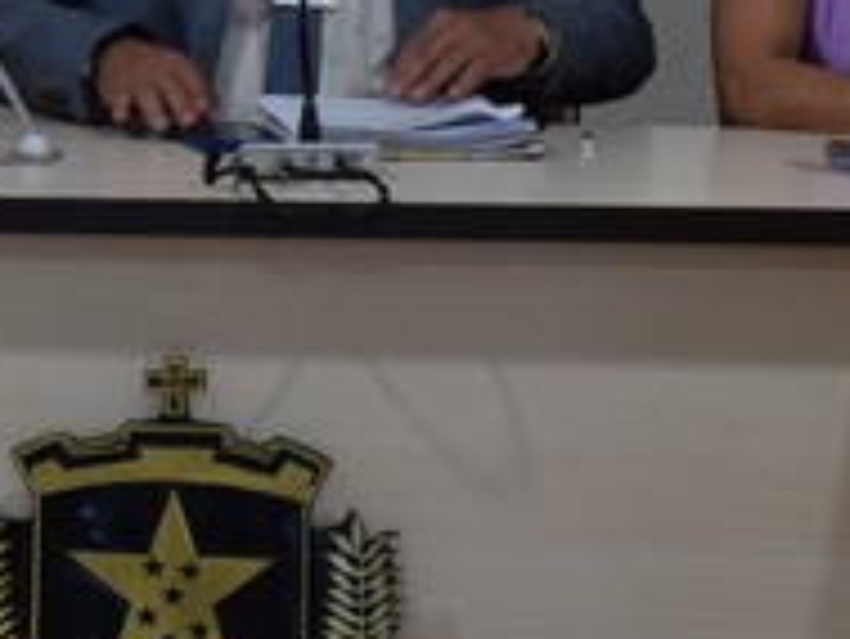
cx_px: 427
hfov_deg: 8.7
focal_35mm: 228
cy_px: -76
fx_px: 5602
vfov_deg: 6.5
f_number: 4.2
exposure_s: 1/80
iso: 400
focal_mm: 40
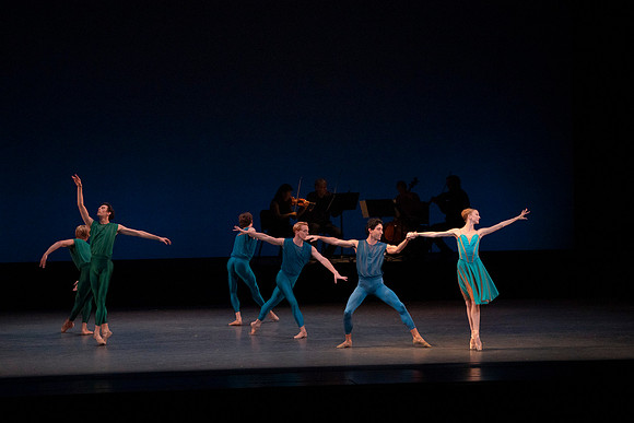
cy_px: 212
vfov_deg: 8.5
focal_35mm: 162
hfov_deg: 12.7
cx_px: 317
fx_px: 2854
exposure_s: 1/400
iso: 8000
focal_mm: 162
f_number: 7.1
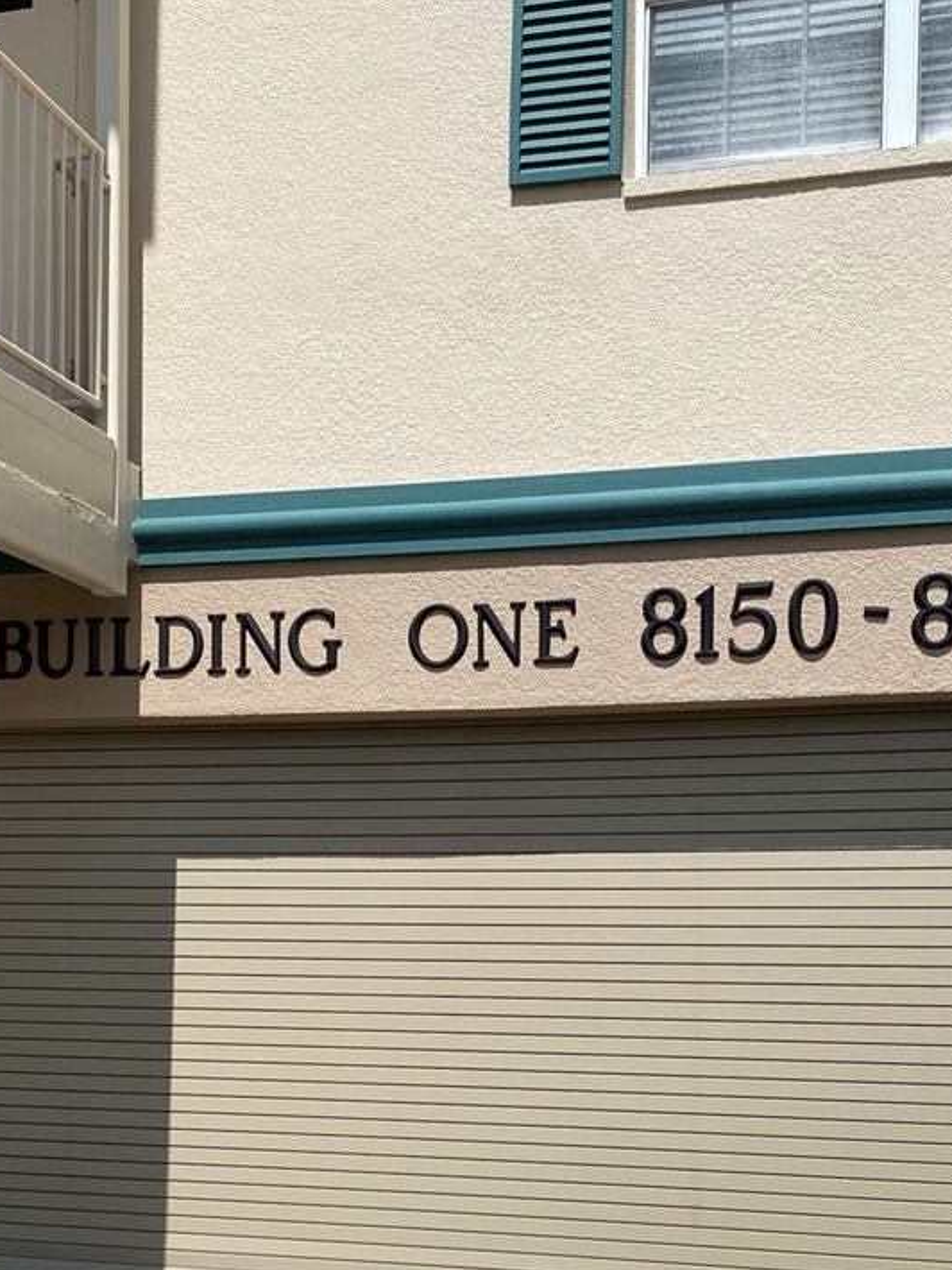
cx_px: 496
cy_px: 958
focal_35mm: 44
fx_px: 1613
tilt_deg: +1.5
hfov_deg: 32.9
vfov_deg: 41.6
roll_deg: -0.6
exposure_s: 1/5495
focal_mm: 4.25
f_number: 1.8
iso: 32
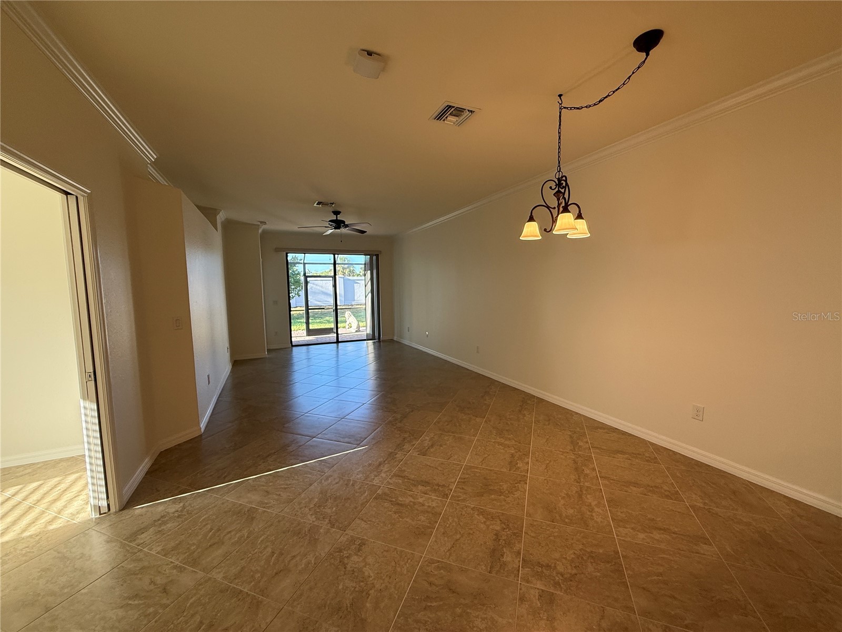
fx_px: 341
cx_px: 421
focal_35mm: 14
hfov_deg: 102.1
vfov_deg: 85.7
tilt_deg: -4.6
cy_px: 316
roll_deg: +0.8
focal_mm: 2.22
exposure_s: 1/120
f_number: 2.2
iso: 160
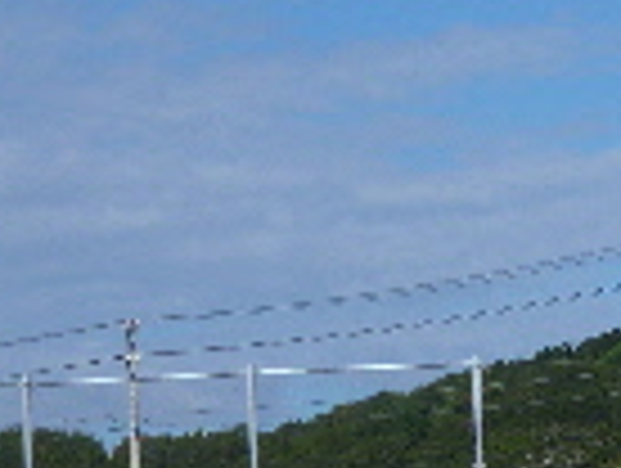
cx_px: 698
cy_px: 128
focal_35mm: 239
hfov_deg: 8.2
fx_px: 4295
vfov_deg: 6.2
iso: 100
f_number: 4.1
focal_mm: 11.7
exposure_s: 1/1300
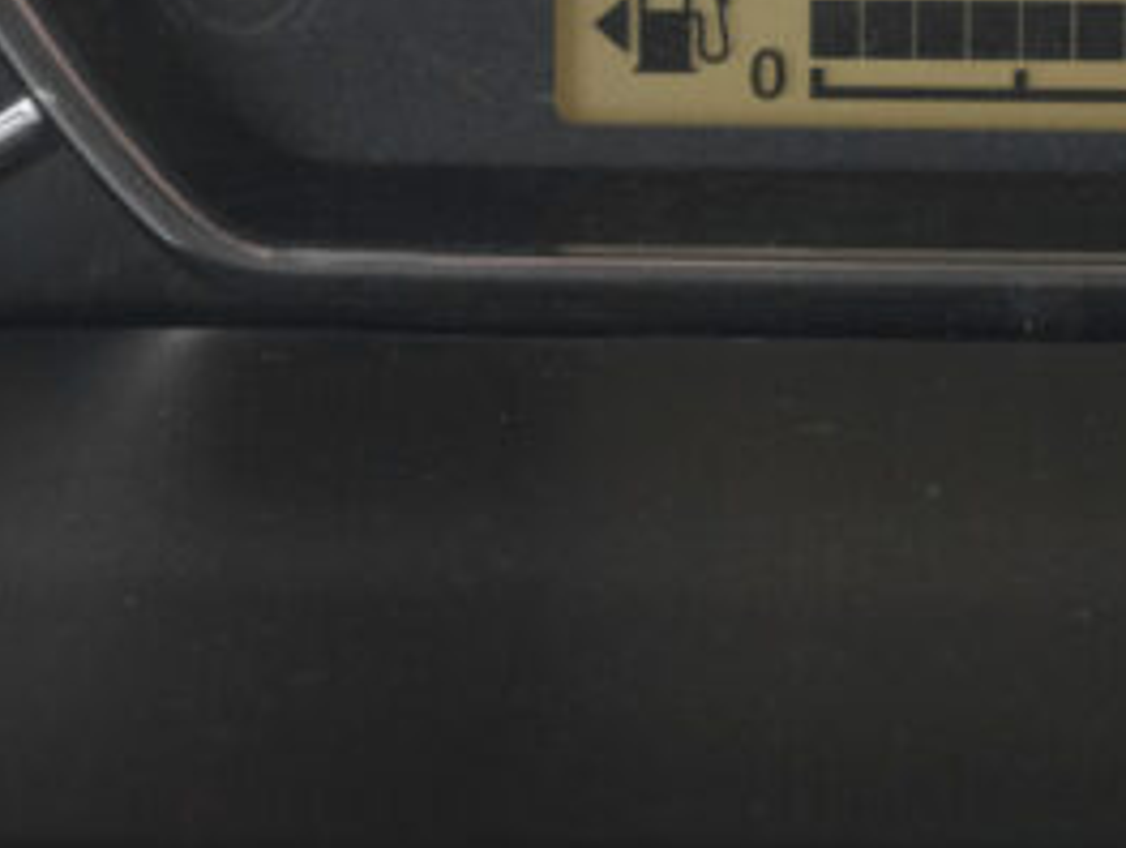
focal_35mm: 172
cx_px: 980
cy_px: -593
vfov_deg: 8.4
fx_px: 5603
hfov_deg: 11.4
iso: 2000
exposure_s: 1/80
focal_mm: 30.5
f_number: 9
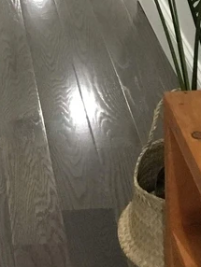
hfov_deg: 10.9
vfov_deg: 12.1
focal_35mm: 135
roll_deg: -0.1
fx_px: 1044
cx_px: 8
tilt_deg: -2.7
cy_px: -345
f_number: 2.2
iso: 200
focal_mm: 4.15
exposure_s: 1/30
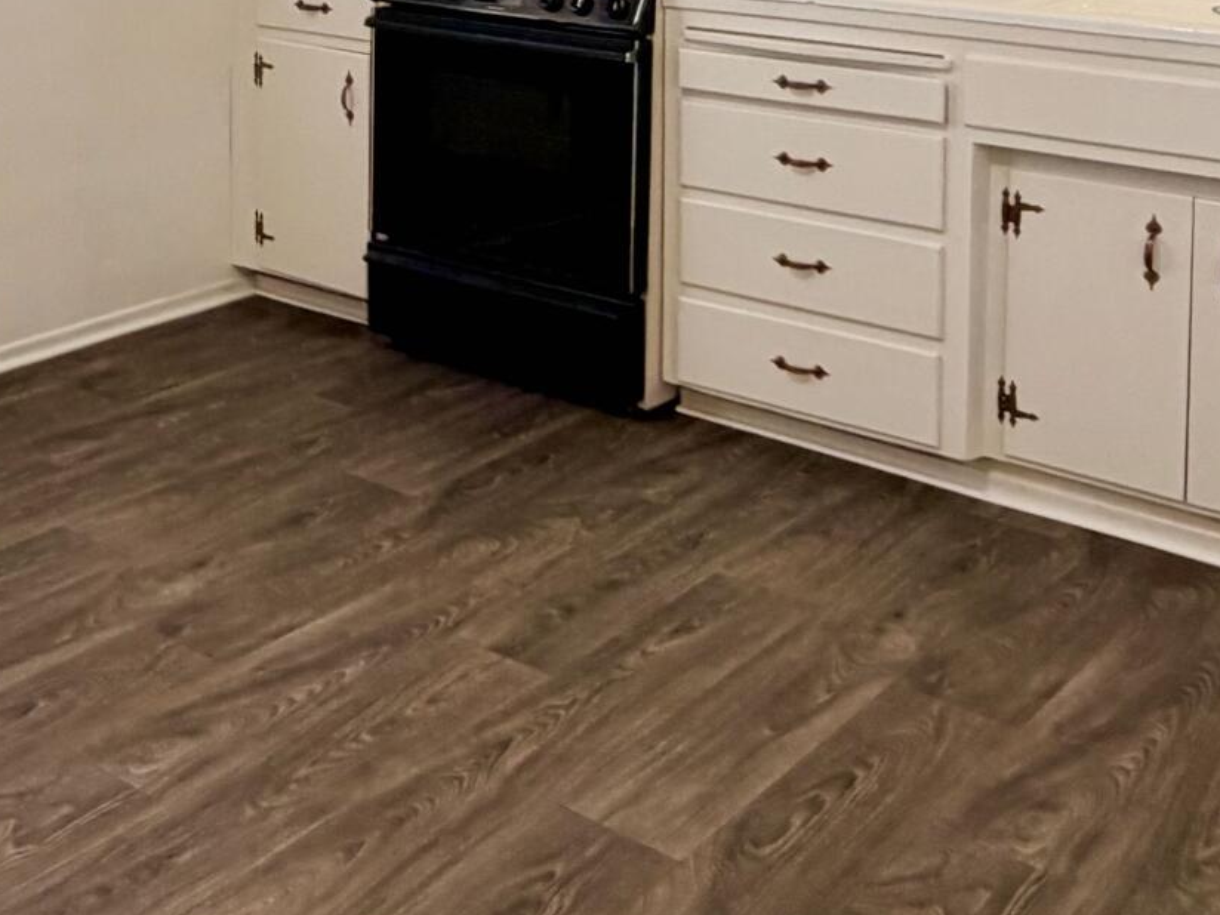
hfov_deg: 37.4
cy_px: -104
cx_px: 518
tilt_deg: -4.0
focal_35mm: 51
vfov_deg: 26.2
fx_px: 1797
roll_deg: -0.5
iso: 200
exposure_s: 1/120
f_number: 2.2
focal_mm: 2.22
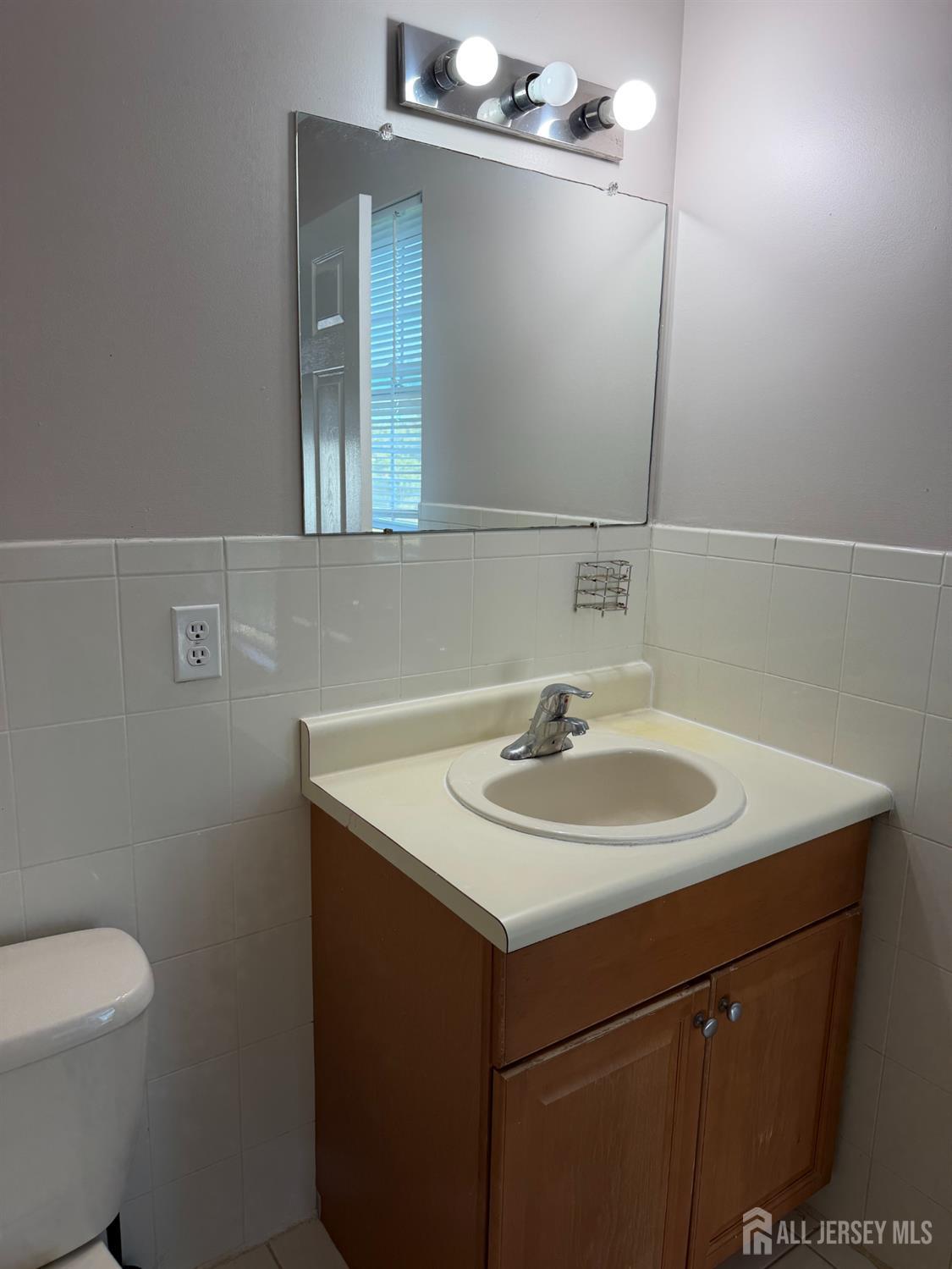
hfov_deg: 56.8
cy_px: 634
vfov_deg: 71.6
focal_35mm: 24
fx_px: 880
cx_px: 476
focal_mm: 6.76
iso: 50
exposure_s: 1/126
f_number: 1.78
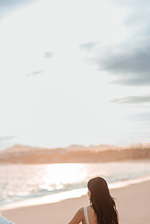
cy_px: 176
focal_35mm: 107
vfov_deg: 18.9
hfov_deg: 12.8
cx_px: 38
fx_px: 668
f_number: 1.4
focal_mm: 58
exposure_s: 1/5000
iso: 250
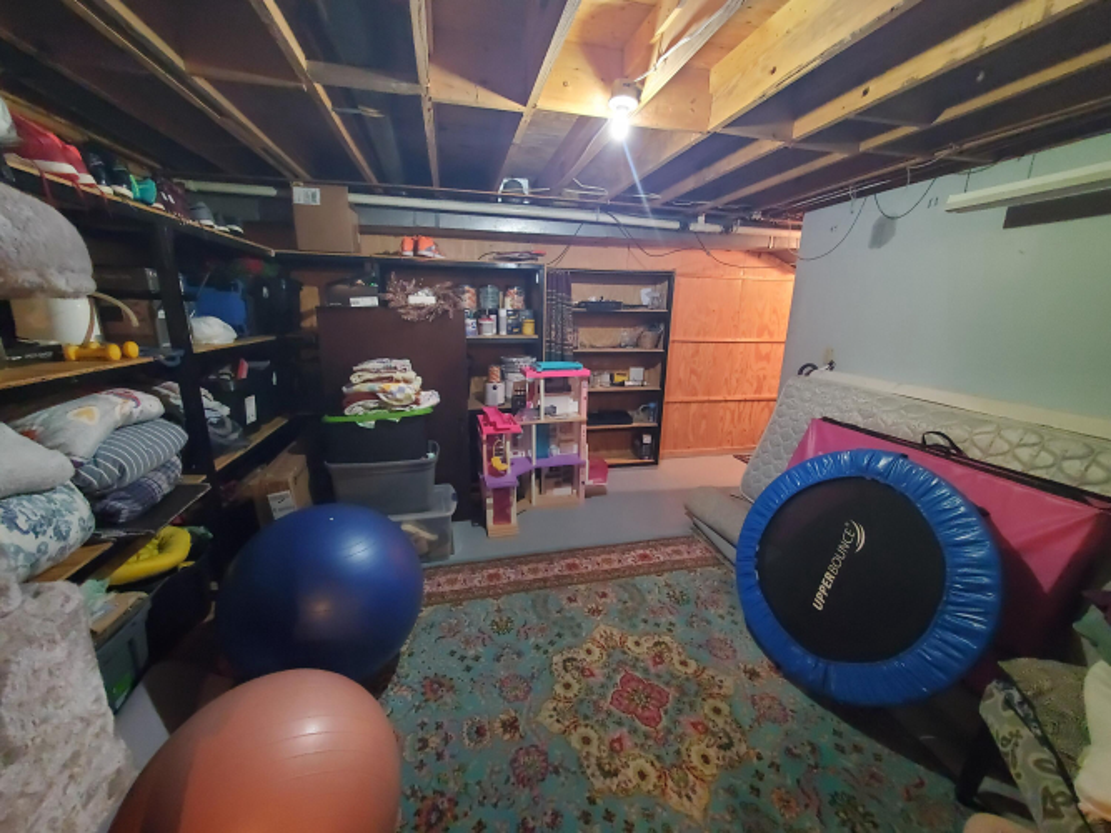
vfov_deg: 89.9
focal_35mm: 13
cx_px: 556
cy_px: 416
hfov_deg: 106.2
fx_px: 417
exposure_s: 1/20
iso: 800
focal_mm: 1.8
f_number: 2.2
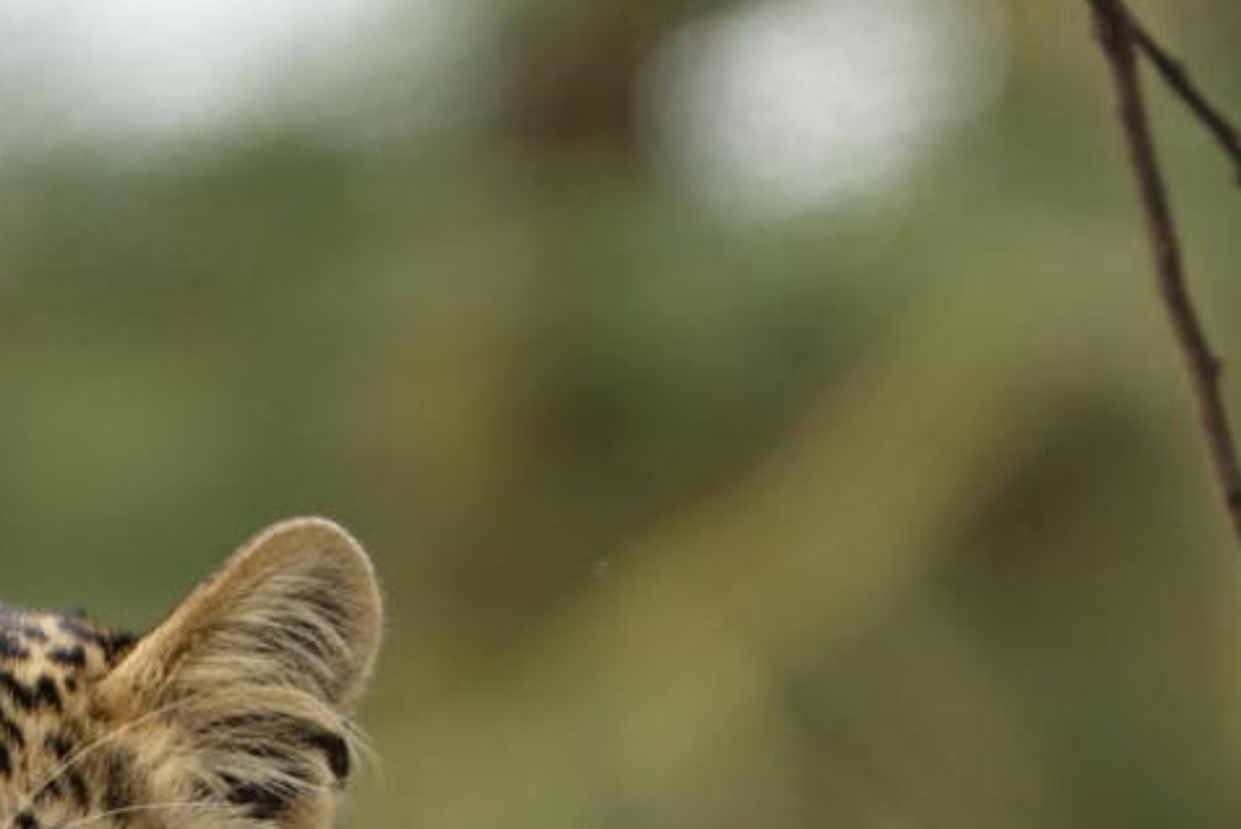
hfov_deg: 0.9
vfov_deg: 0.6
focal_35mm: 2296
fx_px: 79193
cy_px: 1086
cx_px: -250
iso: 160
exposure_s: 1/250
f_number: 4
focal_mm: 220
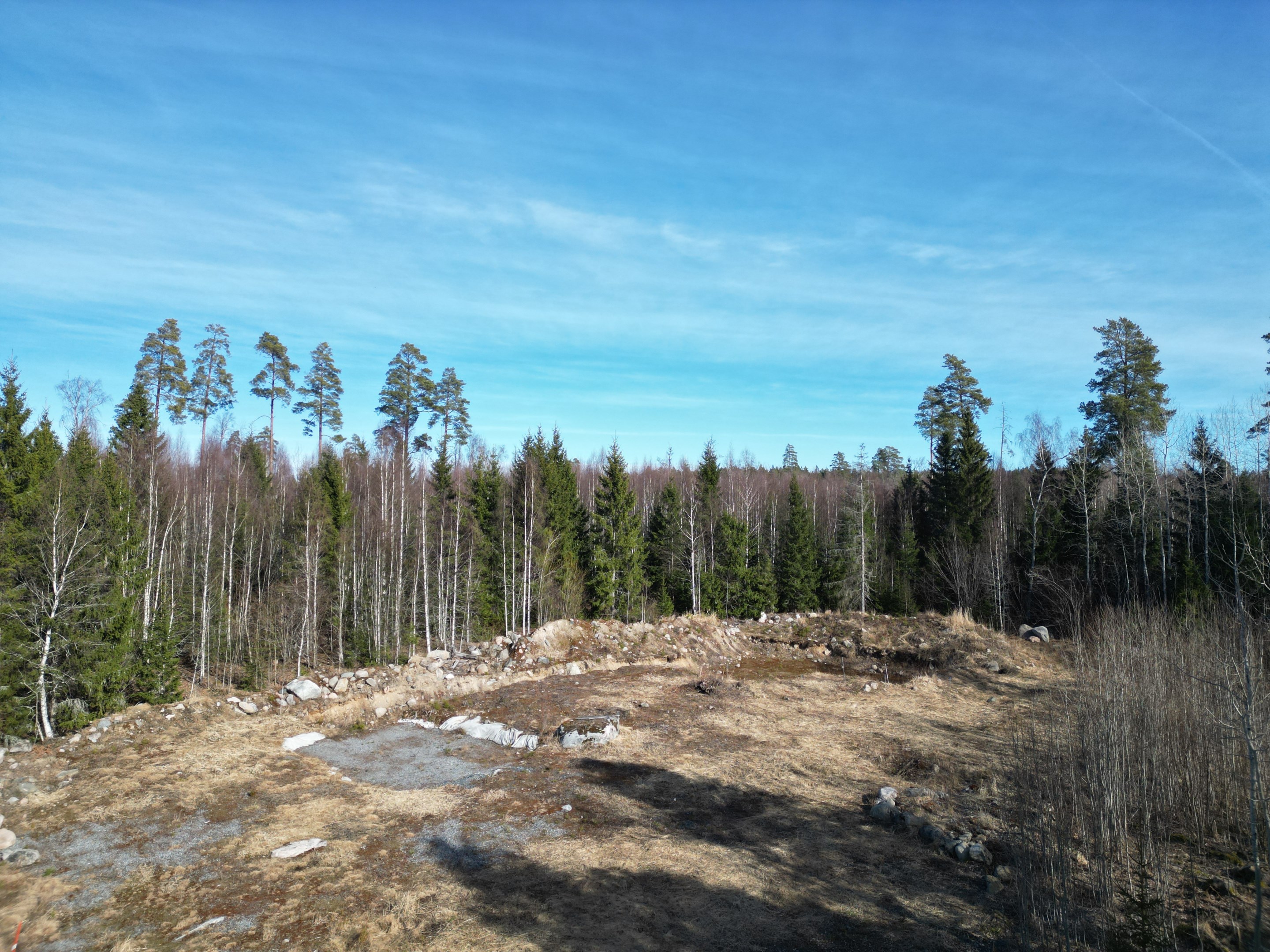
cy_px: 476
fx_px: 881
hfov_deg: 71.6
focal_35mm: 24
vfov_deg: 56.8
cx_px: 635
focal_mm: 6.72
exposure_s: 1/2500
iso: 120
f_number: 1.7
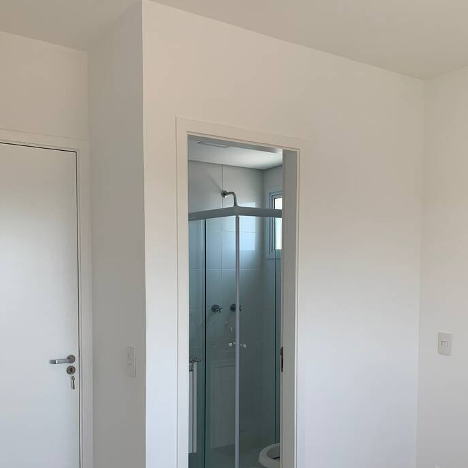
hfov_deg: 46.0
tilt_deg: -1.8
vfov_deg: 45.5
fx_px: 551
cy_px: 302
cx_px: 254
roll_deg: -0.2
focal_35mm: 36
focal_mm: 4.25
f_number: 1.8
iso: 25
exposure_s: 1/193
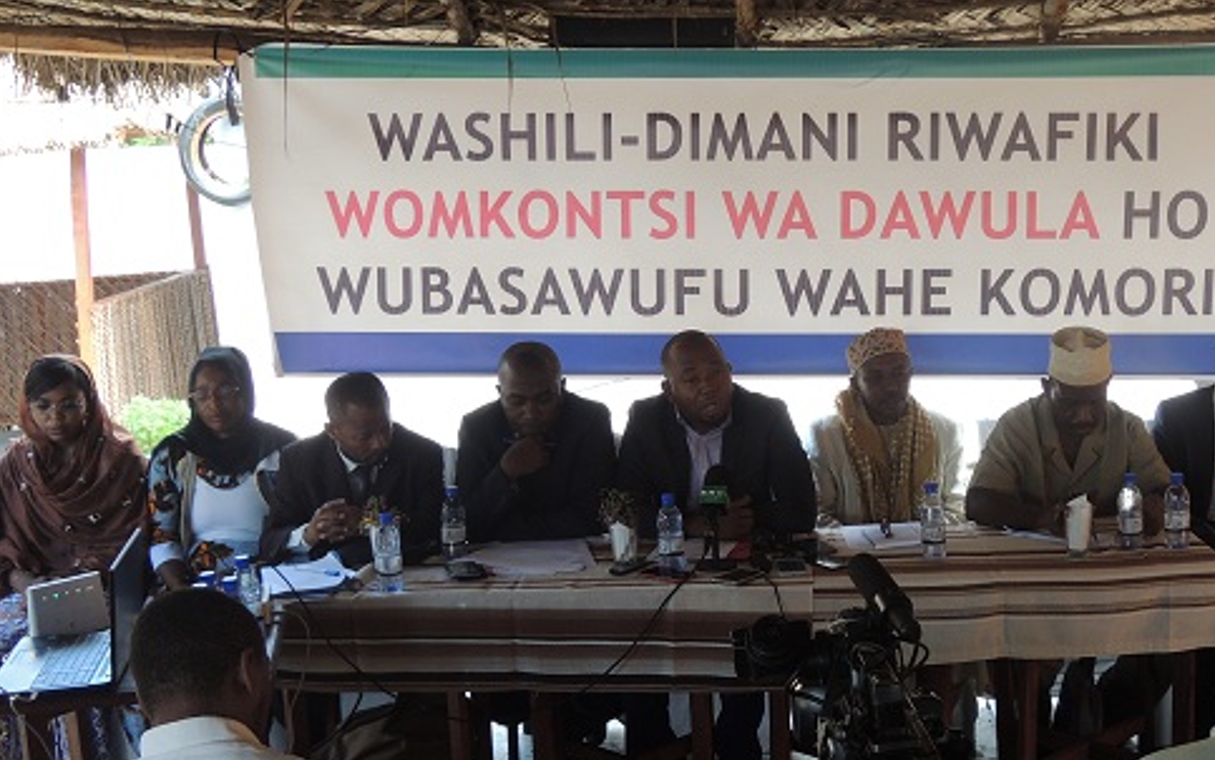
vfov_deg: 25.3
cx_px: 745
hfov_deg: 39.4
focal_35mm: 51
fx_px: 1689
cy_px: 400
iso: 100
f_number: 3
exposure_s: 1/30
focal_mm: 5.5
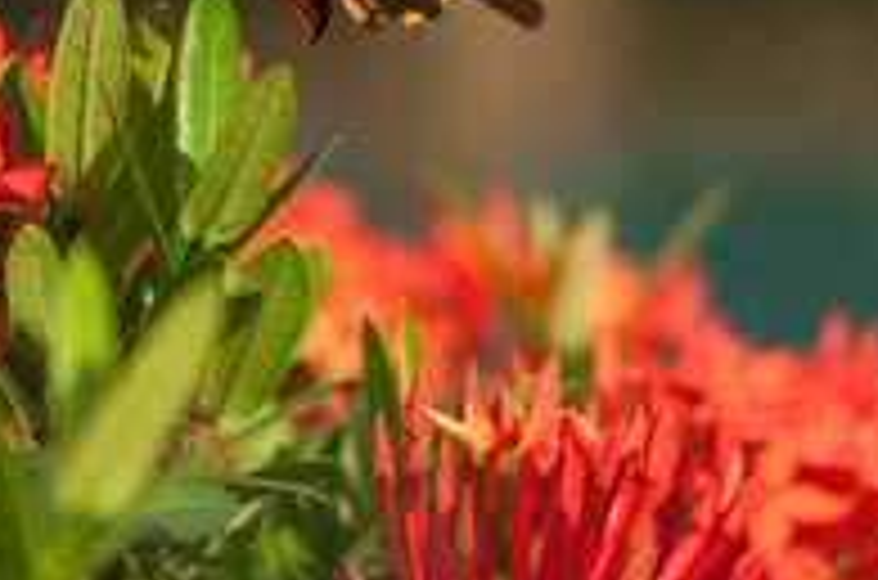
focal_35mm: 308
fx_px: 7493
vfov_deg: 4.4
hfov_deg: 6.7
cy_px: -164
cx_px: 117
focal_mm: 50
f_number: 2.2
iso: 200
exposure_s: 1/4000
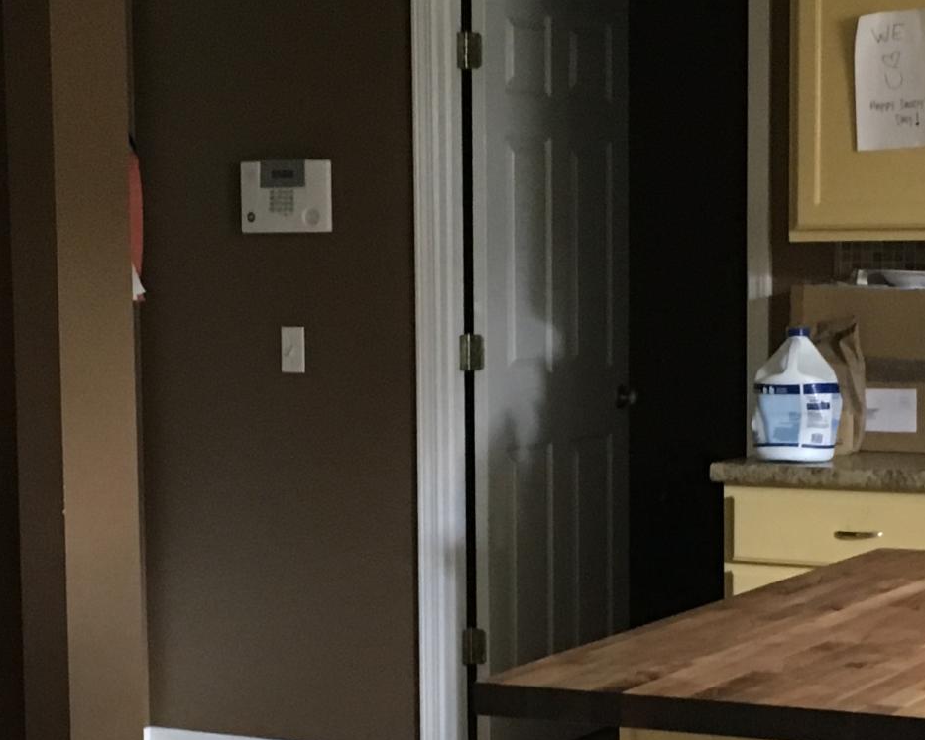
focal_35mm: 91
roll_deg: +0.1
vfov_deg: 16.8
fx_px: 2492
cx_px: 484
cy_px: 526
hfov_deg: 21.0
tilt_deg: -4.1
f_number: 2.2
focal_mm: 4.15
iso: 200
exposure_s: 1/17
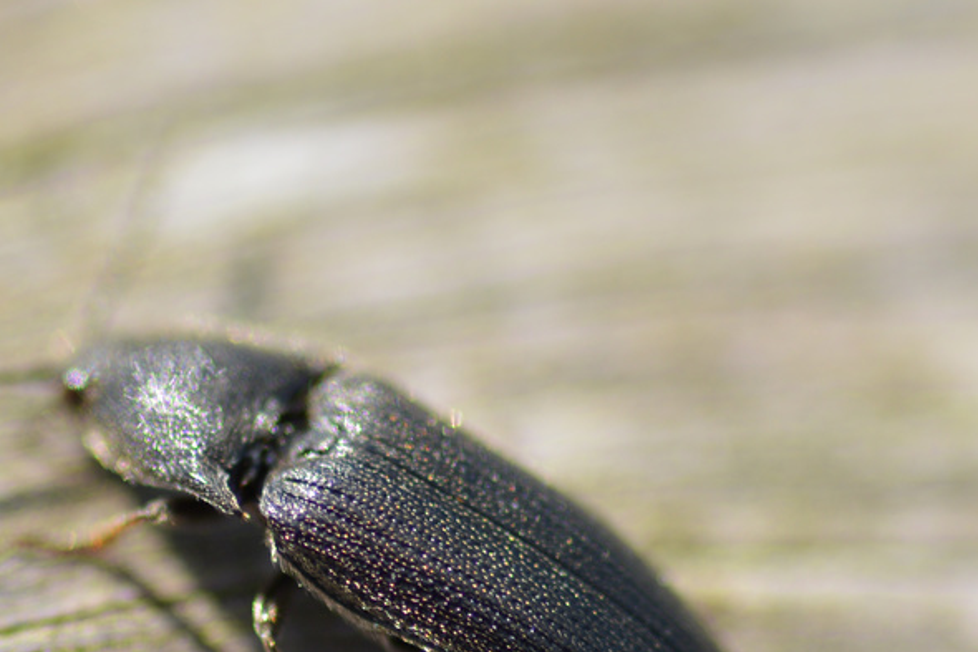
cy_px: 513
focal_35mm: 244
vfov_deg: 5.6
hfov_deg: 8.4
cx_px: 371
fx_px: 6626
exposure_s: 1/500
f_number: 5.3
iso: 100
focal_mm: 100
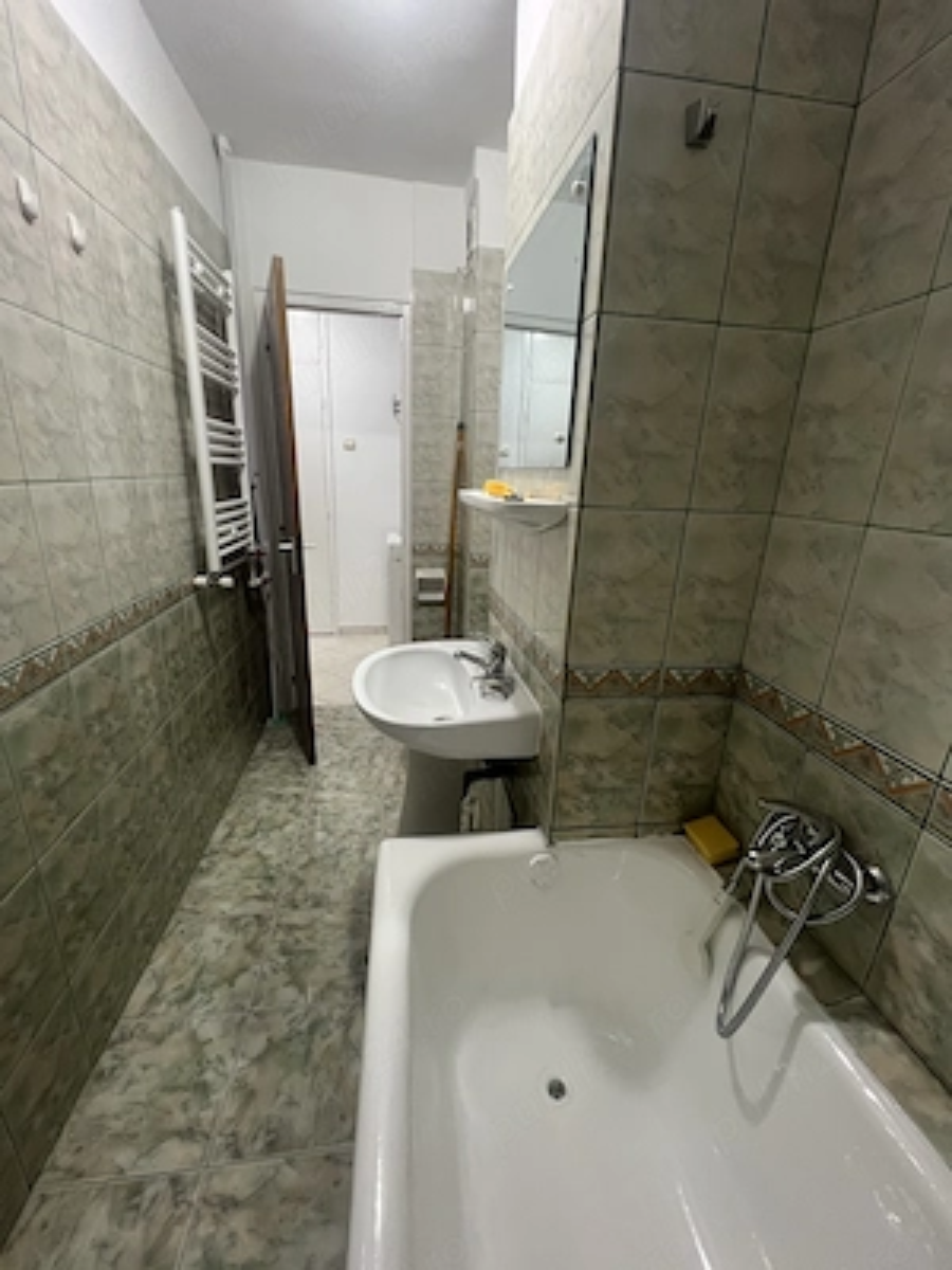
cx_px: 476
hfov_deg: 89.9
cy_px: 635
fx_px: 477
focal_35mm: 13
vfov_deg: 106.2
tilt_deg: -16.7
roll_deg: -1.8
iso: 200
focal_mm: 1.57
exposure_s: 1/50
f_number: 1.8
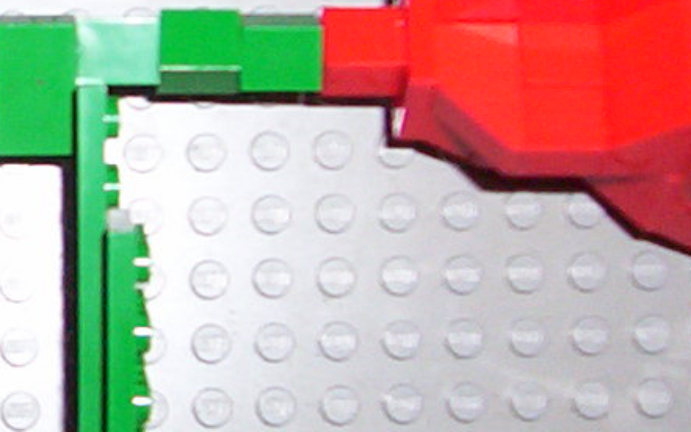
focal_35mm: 162
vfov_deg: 8.1
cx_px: -190
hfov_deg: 12.5
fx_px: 3052
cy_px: 44
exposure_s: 1/60
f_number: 2.73
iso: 140
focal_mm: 5.77
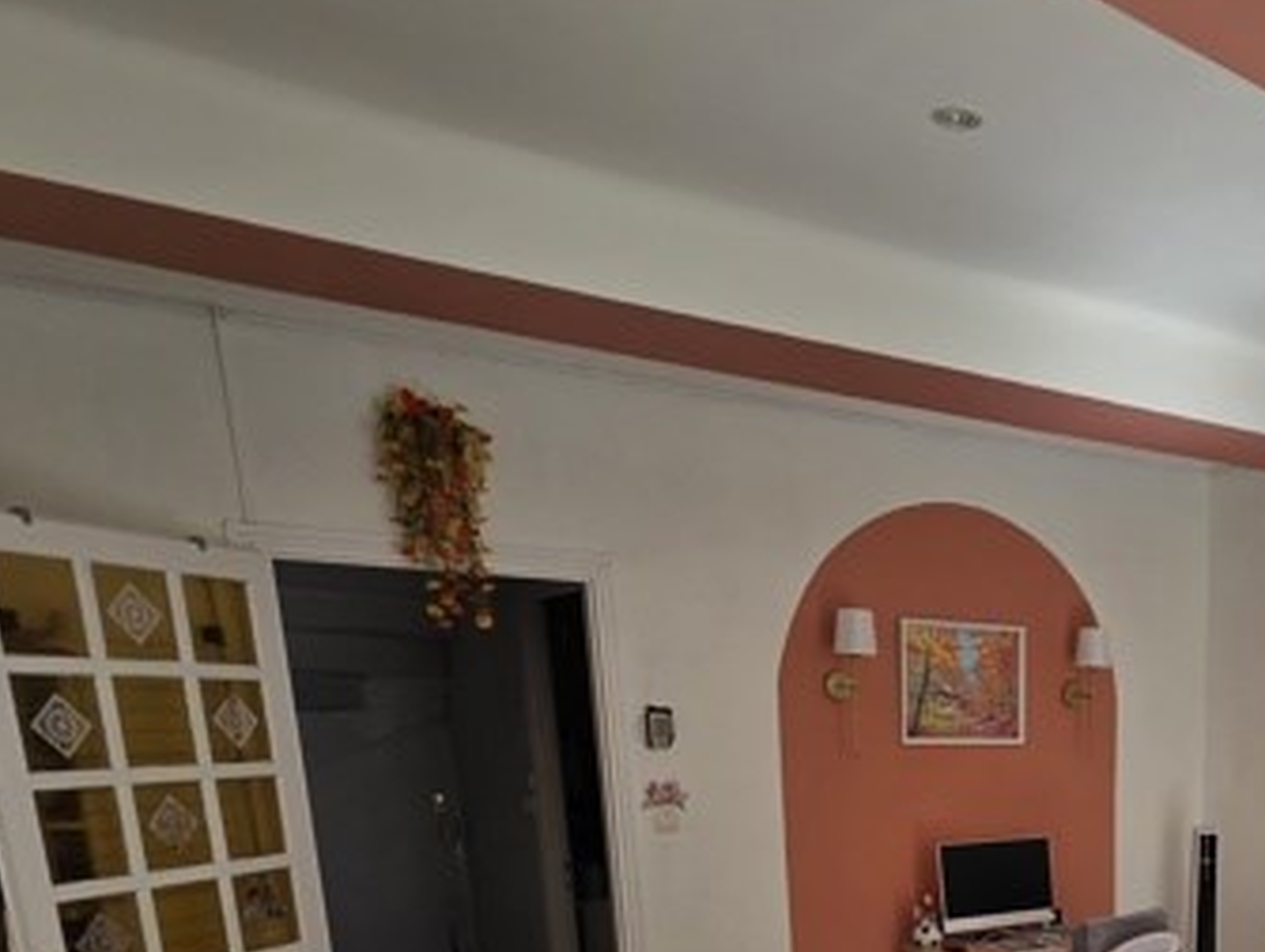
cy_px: 1016
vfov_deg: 38.6
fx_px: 1134
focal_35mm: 31
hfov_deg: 51.6
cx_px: 1133
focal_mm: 2.2
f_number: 2.2
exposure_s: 1/382
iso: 50
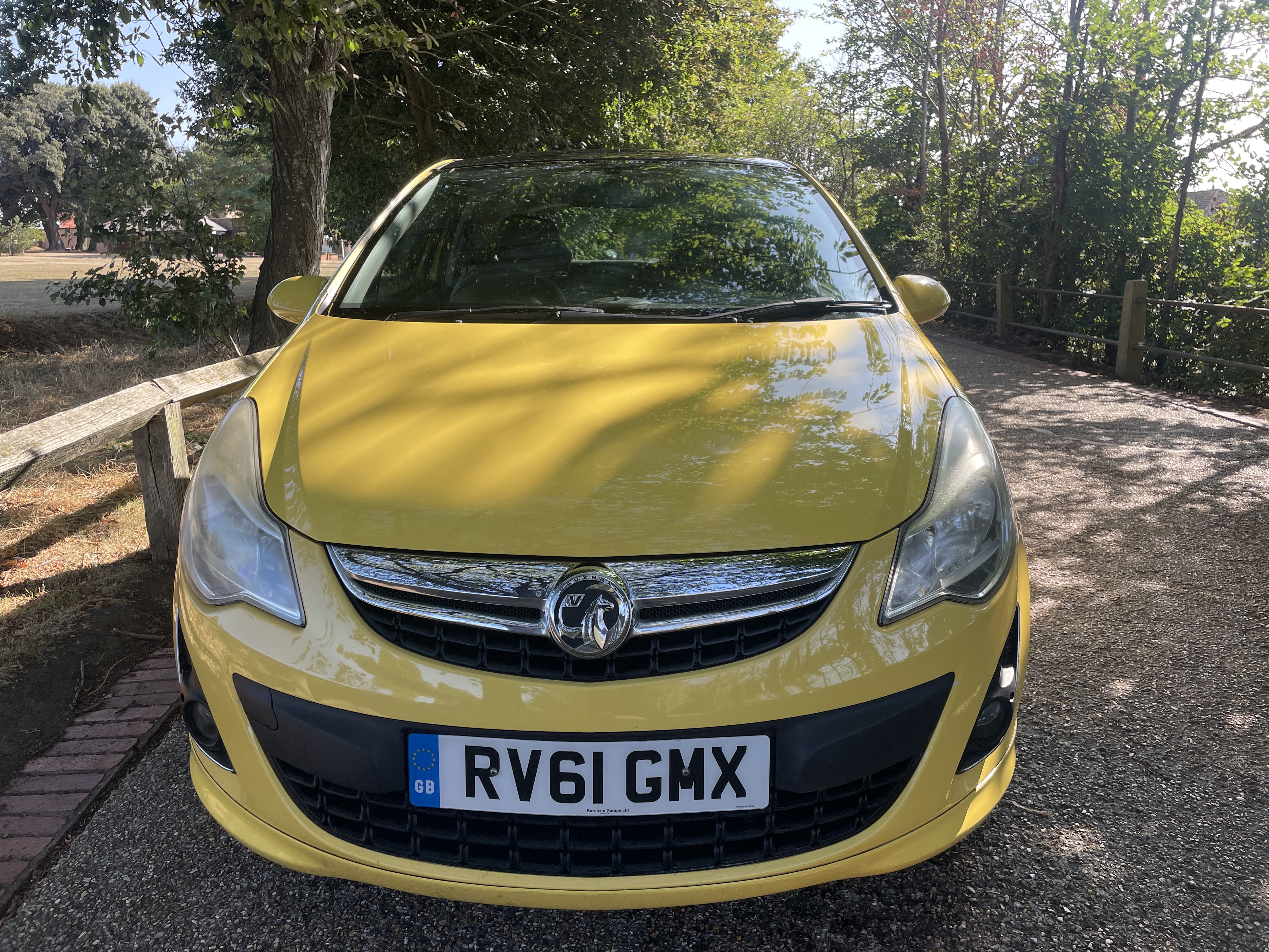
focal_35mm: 26
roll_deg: +2.5
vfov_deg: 53.1
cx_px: 634
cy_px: 476
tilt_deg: -12.4
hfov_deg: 67.3
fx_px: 953
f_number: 1.6
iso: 32
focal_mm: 4.2
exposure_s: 1/622
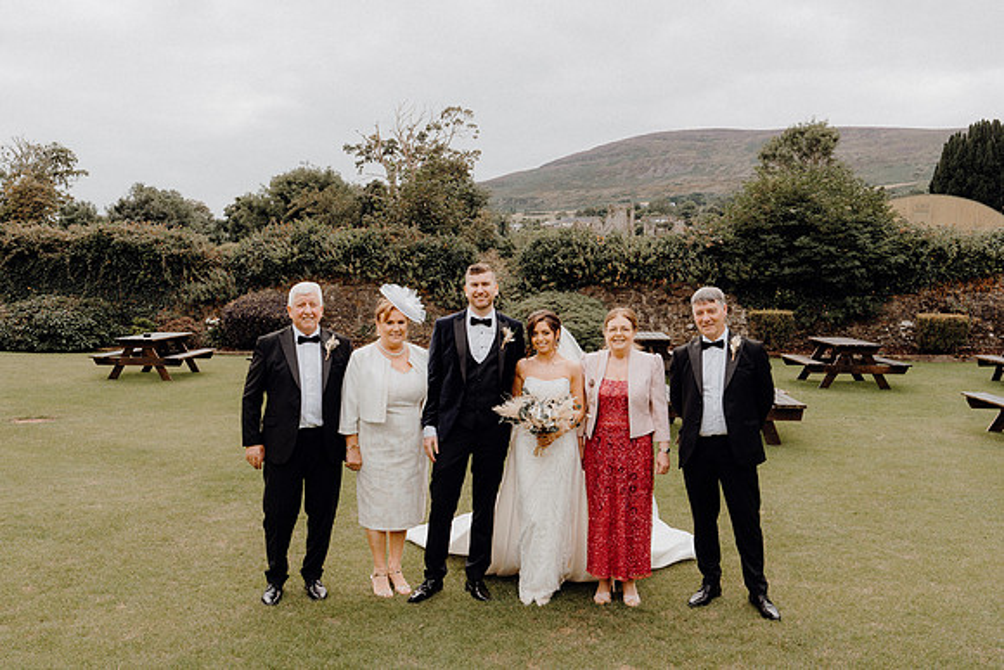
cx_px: 502
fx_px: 921
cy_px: 335
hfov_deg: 57.2
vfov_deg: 40.0
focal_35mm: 33
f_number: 6.3
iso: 125
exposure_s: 1/160
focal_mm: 33
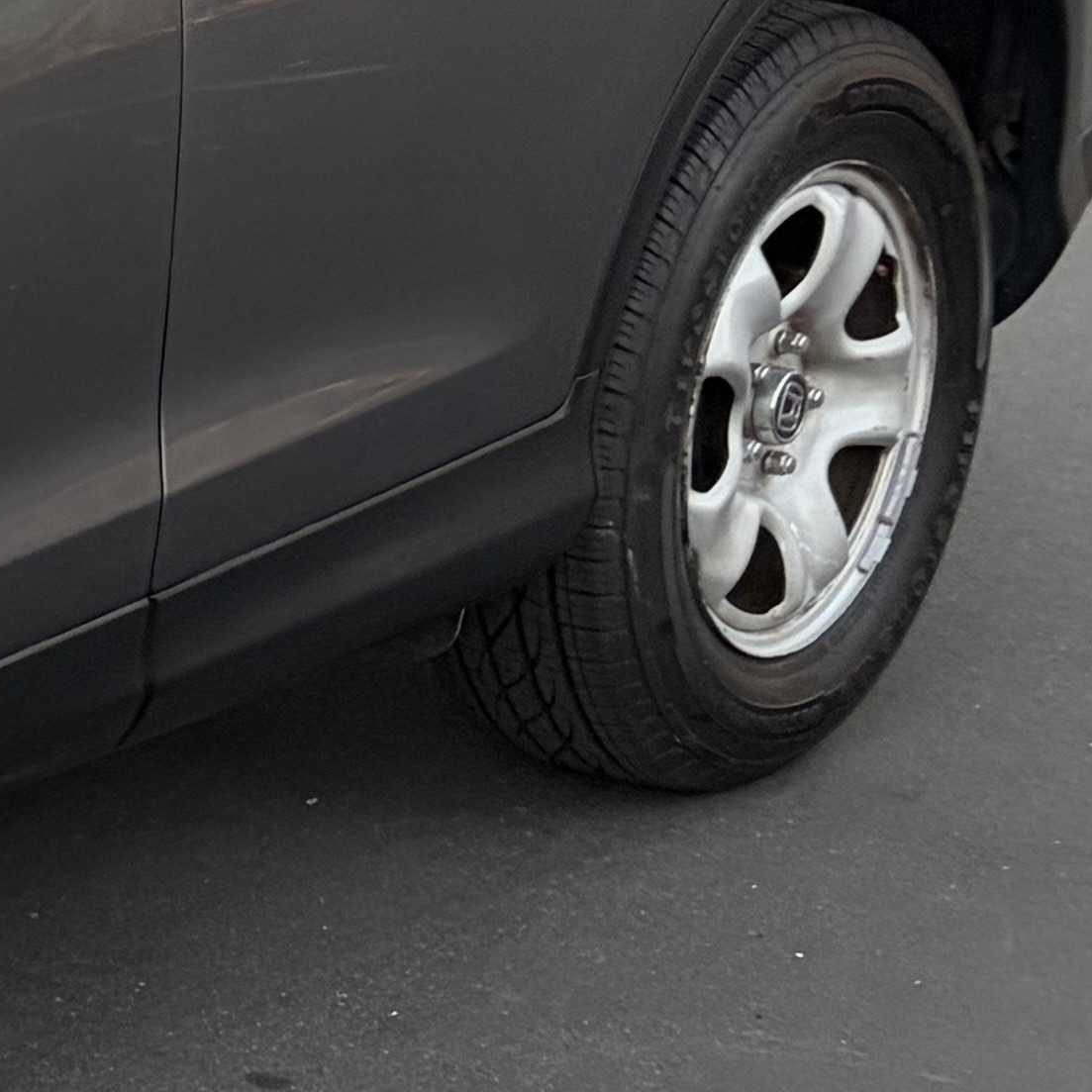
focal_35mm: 119
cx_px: -1426
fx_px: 4247
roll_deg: +1.9
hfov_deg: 12.1
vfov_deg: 14.6
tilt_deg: -17.5
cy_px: 472
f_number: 1.6
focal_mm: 5.96
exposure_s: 1/99
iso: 125
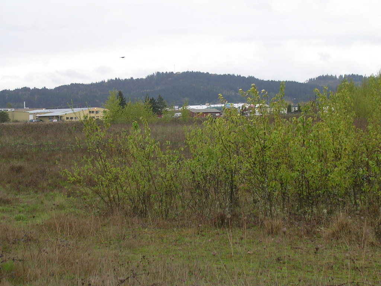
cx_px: 190
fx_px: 892
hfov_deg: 24.1
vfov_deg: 18.2
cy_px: 143
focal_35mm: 81
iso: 50
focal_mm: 12.3
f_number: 4
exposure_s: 1/91.8
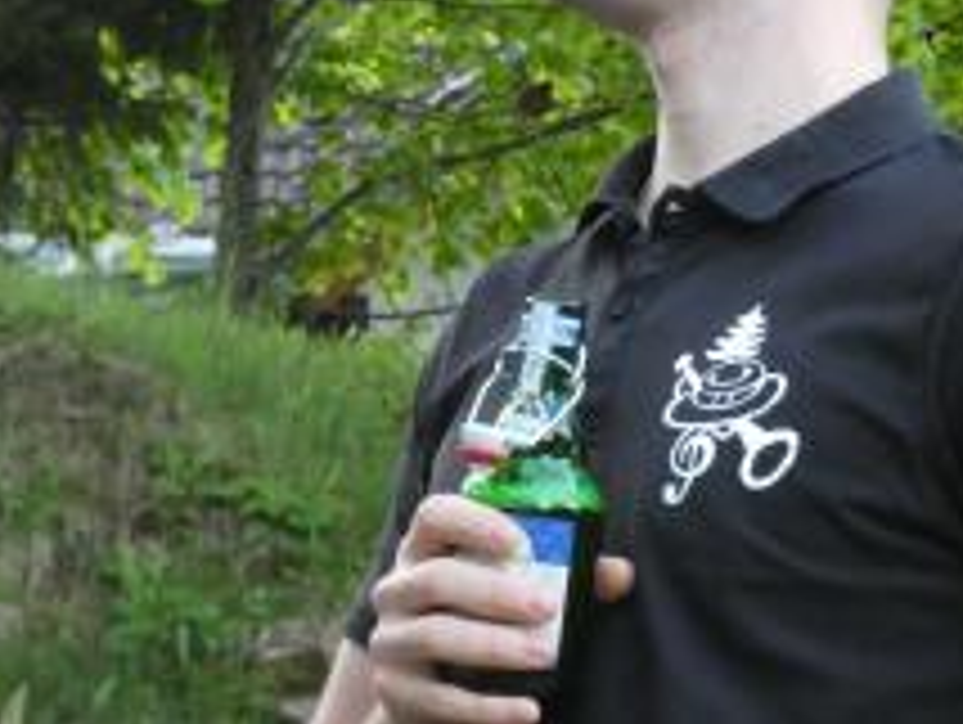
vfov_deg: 8.1
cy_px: 54
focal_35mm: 183
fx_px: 5097
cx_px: 670
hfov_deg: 10.8
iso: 1250
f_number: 4.8
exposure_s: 1/80
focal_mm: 17.5
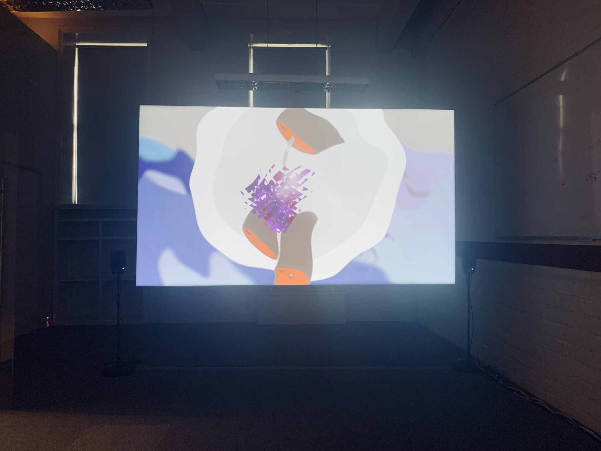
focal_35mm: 26
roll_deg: -0.1
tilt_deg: +2.3
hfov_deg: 67.3
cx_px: 300
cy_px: 226
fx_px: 451
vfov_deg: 53.1
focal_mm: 4.25
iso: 160
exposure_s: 1/60
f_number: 1.8
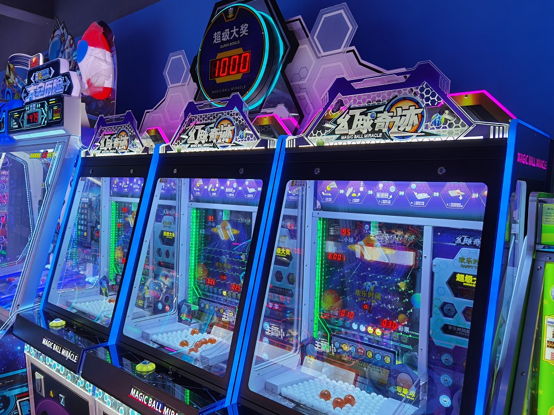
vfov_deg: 49.7
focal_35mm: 28
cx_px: 270
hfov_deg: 63.4
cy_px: 209
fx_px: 448
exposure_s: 1/200
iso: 50
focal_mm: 6.71
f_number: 1.9
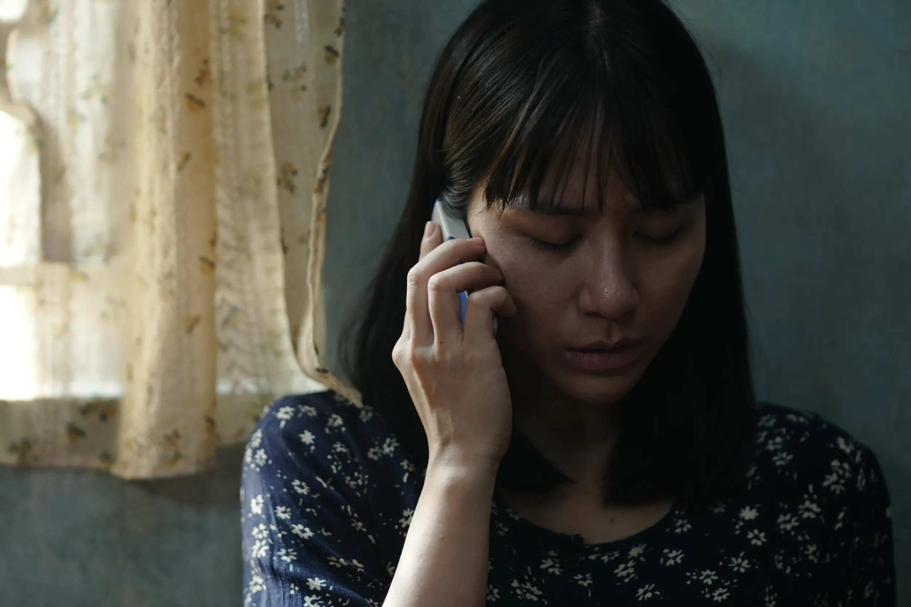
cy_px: 304
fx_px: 3214
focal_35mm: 127
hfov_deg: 16.1
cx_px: 456
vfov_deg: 10.8
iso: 500
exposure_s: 1/200
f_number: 1.4
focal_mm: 85
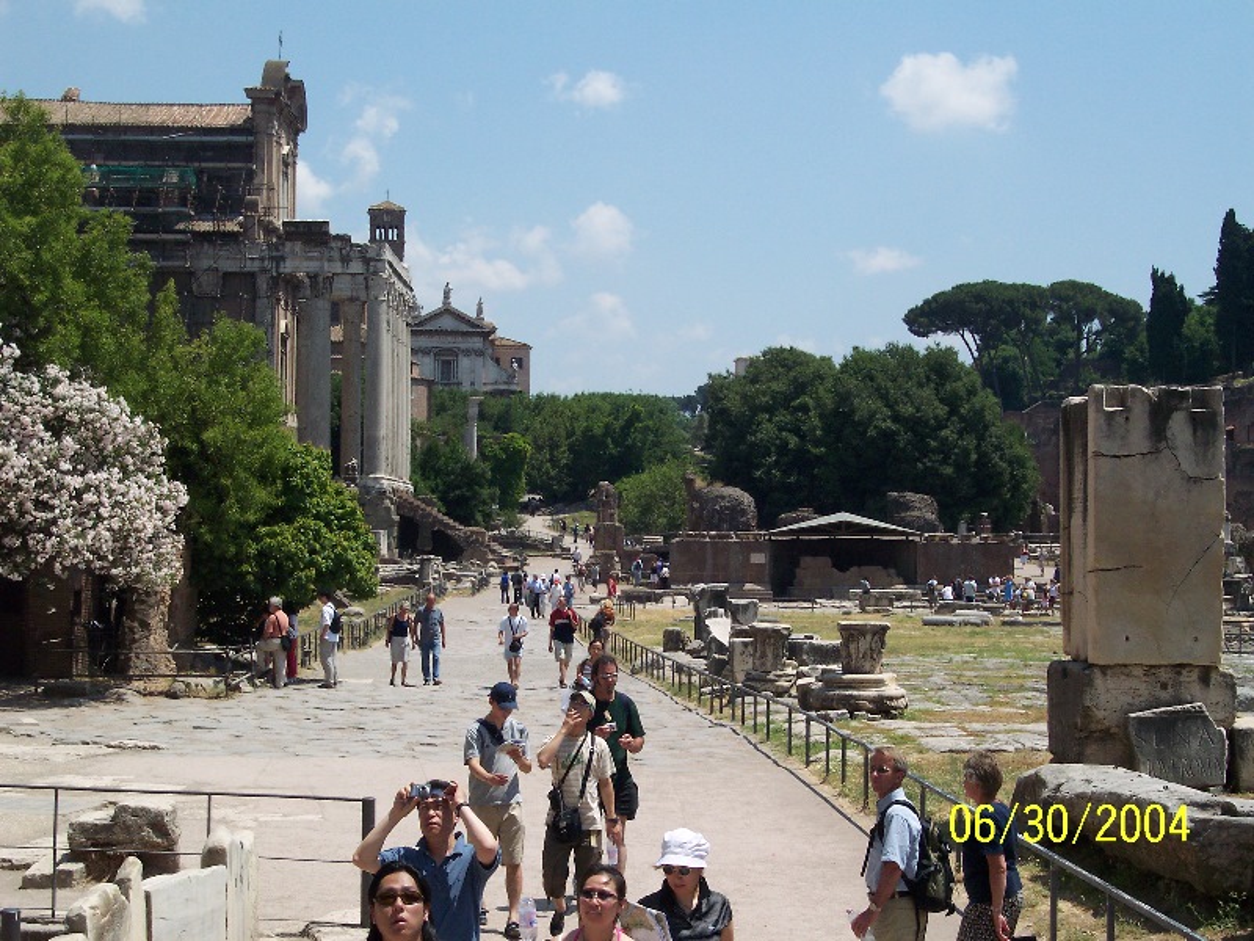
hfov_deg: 30.7
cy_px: 470
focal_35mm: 63
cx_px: 627
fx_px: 2282
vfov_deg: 23.3
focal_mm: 13.3
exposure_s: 1/700
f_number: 5.6
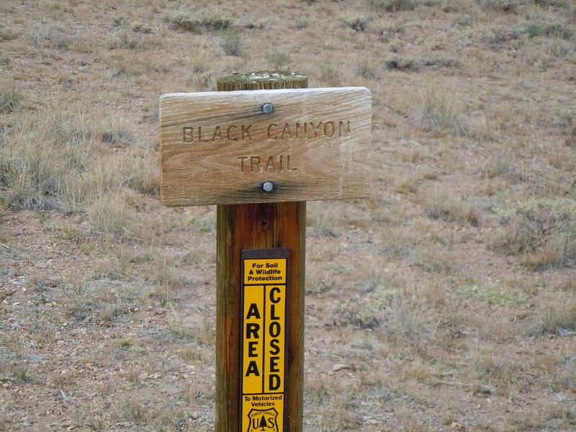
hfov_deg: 17.0
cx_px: 288
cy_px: 216
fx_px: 1930
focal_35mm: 116
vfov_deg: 12.8
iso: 100
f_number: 4.6
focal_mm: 20.9
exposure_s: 1/160
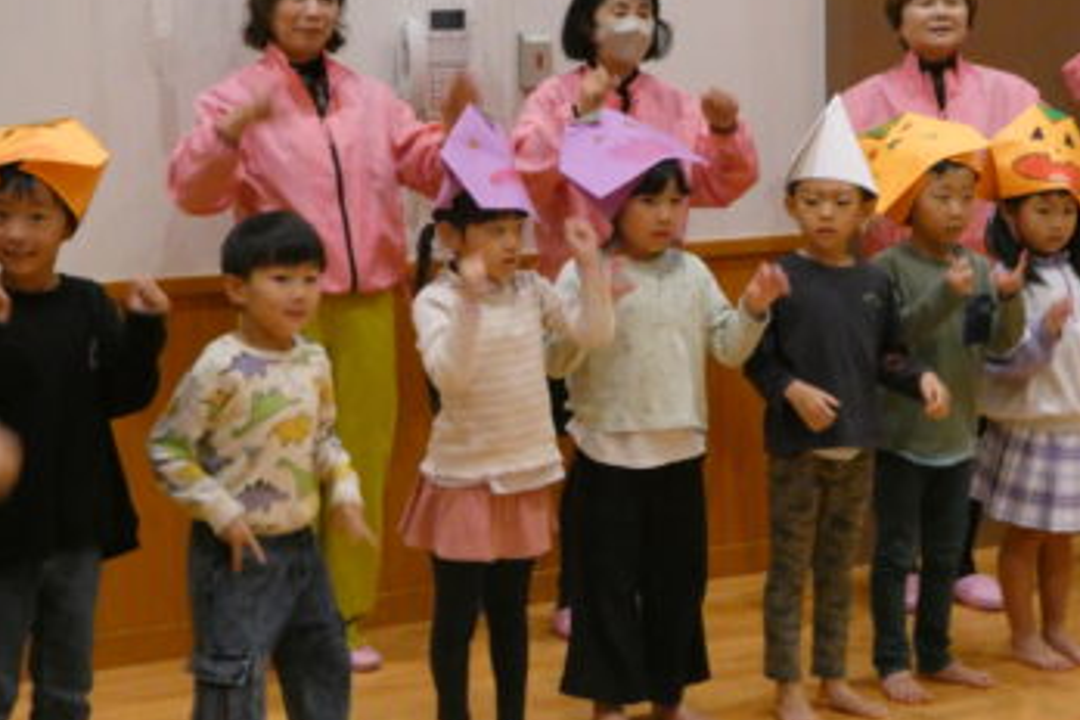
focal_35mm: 93
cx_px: 576
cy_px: 312
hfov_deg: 21.9
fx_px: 2790
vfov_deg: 14.7
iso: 1600
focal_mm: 14.8
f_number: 8
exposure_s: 1/50
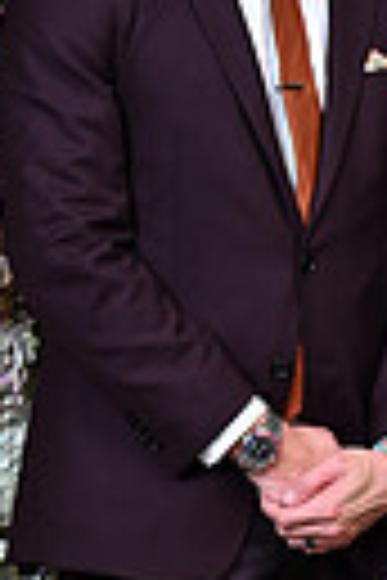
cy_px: 499
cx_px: 740
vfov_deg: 8.8
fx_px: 3773
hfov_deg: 5.8
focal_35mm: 234
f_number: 5.6
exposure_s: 1/125
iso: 125
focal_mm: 52
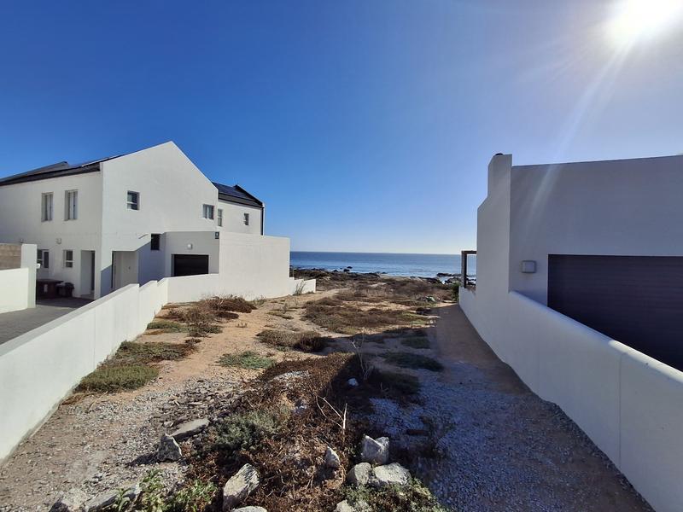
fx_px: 316
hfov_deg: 94.5
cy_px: 256
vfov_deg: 78.1
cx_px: 342
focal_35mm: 16
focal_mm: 1.64
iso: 40
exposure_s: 1/3876
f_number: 2.2
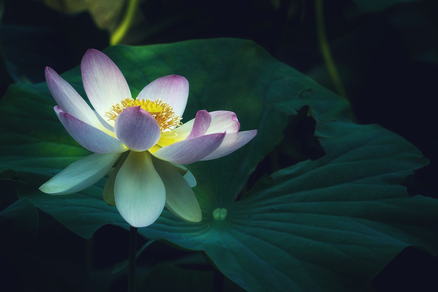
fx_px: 7920
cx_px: 219
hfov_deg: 3.2
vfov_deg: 2.1
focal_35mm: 651
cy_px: 146
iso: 800
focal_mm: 433.9
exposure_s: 1/640
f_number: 11
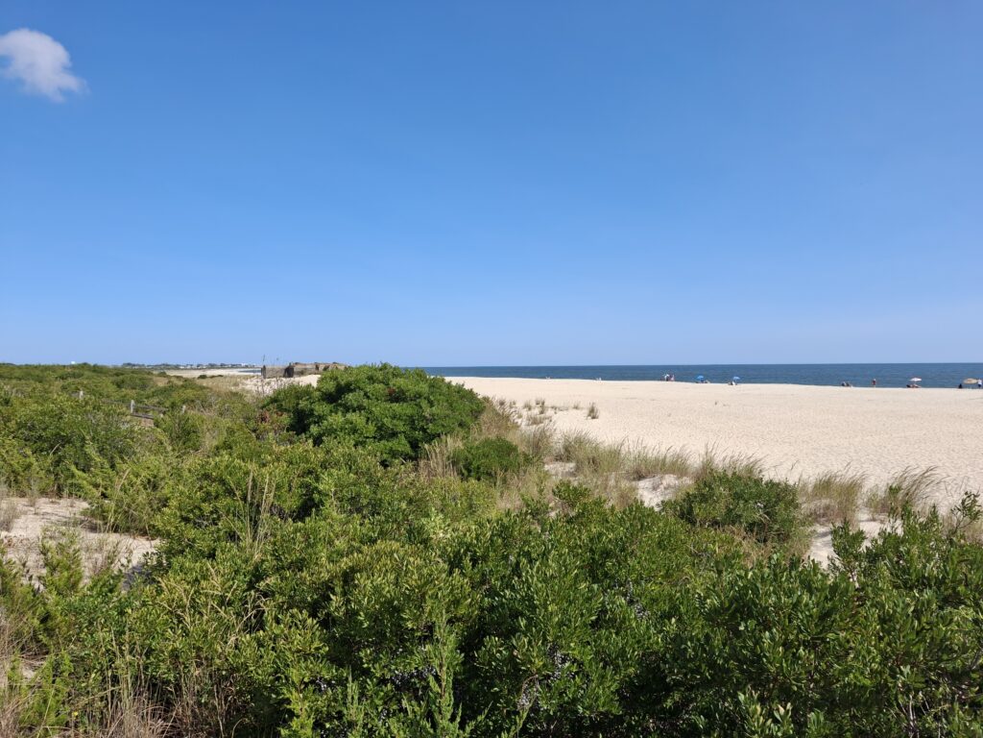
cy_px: 369
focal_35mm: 25
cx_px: 492
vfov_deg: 54.9
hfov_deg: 69.4
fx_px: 710
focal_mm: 4.69
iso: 25
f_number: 1.8
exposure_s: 1/1305
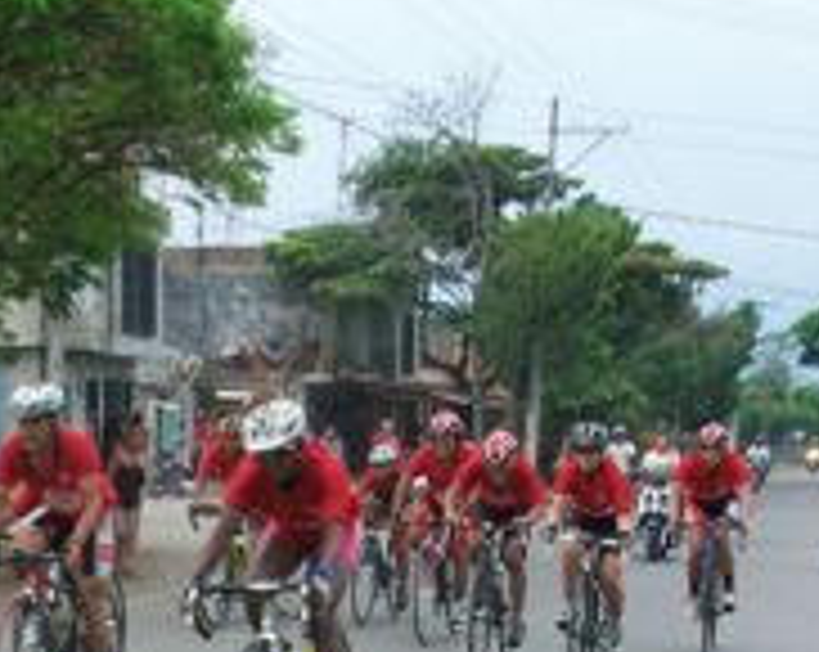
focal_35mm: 86
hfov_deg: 22.1
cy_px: 699
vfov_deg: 17.3
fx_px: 2081
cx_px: 238
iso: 64
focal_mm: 5.7
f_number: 2.8
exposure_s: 1/100
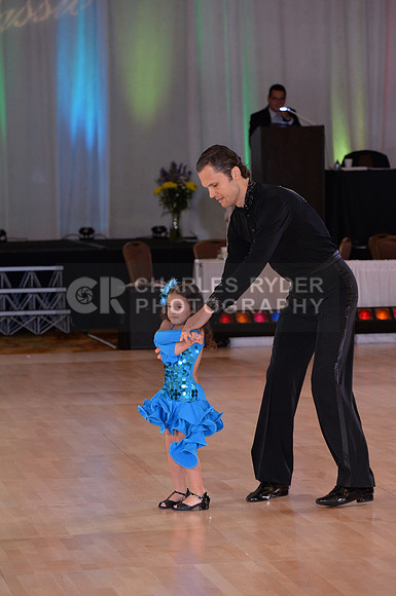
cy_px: 298
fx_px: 2648
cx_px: 198
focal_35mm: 160
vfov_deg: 12.9
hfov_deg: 8.6
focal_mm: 160
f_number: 5.6
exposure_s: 1/250
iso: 2000
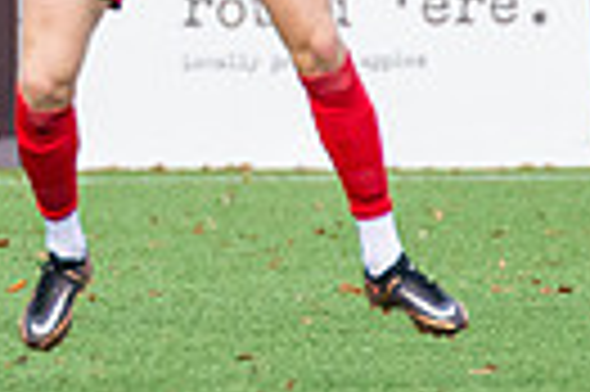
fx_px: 37205
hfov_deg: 0.9
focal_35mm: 2273
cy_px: -241
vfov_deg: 0.6
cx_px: -225
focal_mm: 280
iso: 800
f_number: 4
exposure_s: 1/1600
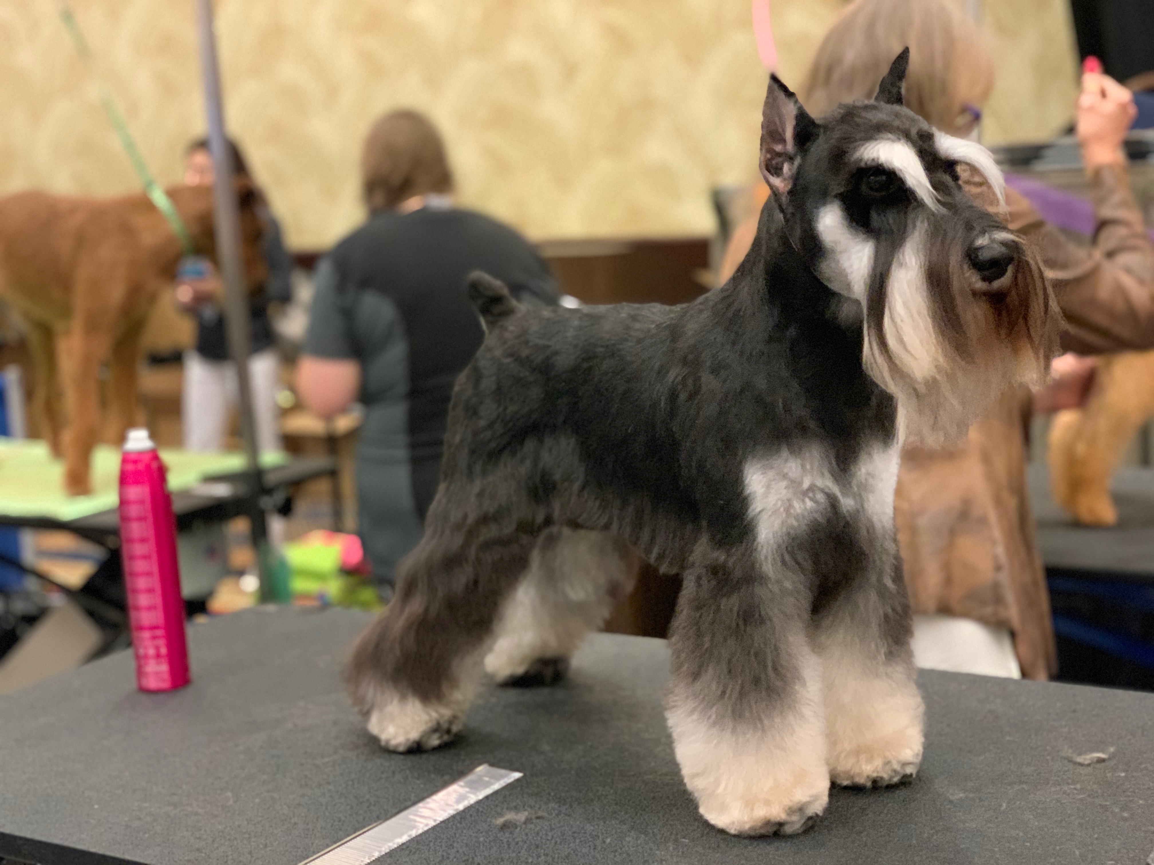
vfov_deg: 28.0
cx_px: 577
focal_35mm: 52
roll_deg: +3.5
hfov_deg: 36.8
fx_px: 1734
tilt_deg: -8.0
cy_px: 432
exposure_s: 1/30
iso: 500
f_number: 2.4
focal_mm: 6
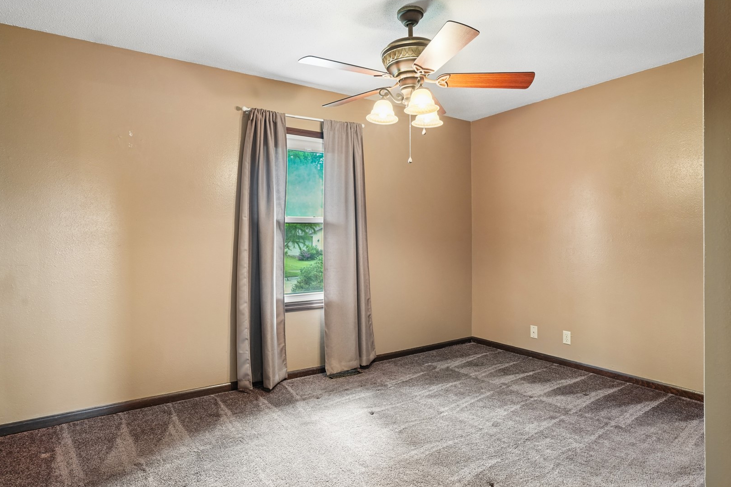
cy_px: 236
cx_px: 354
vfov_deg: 64.5
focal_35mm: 19
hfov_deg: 86.9
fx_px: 386
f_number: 9
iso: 1000
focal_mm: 18
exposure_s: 1/5
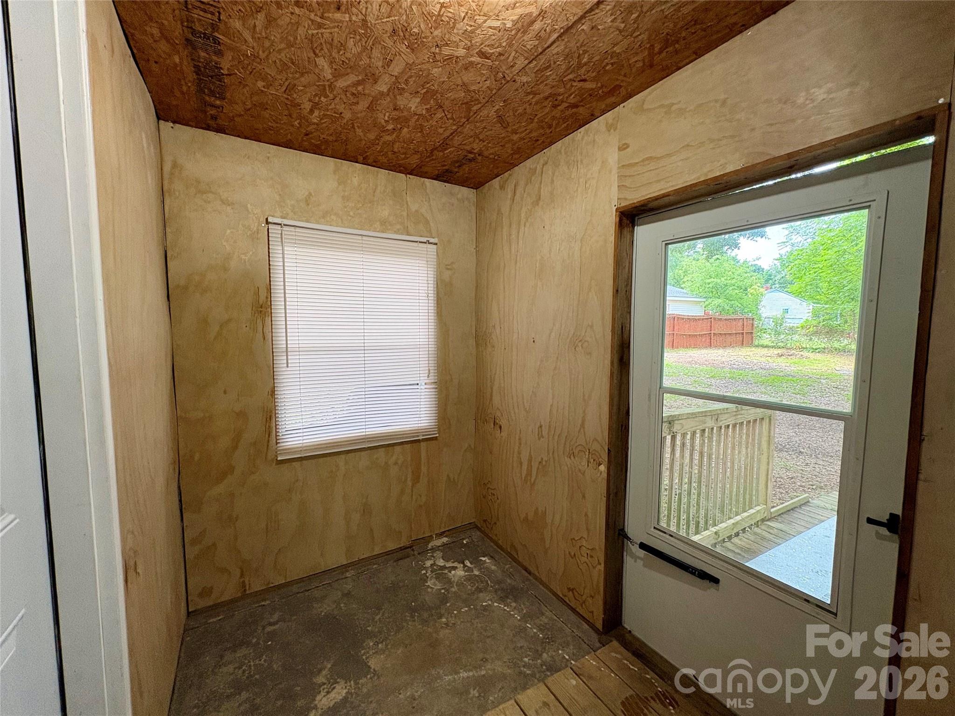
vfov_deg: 85.7
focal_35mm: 14
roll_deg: +0.4
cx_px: 478
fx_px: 386
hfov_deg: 102.1
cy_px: 358
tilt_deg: -3.4
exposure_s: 1/120
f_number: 2.2
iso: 200
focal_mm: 2.22
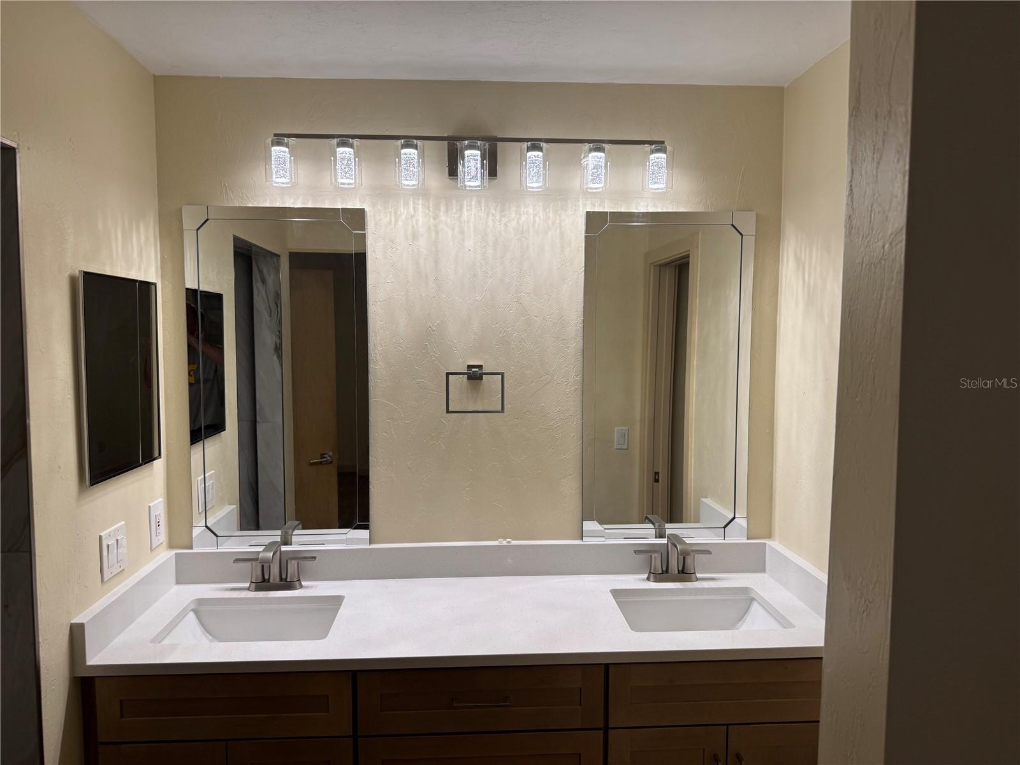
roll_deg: -0.3
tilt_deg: -4.5
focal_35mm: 24
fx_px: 707
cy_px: 382
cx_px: 510
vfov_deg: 56.8
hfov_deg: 71.6
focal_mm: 6.76
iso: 50
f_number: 1.78
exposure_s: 1/120
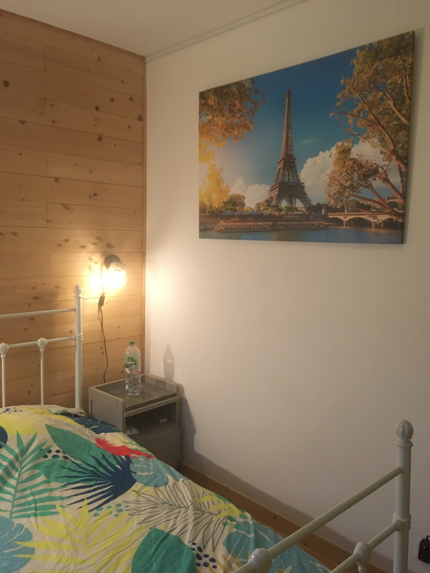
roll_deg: +0.0
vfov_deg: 61.7
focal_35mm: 29
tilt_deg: -8.3
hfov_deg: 48.2
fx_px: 480
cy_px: 286
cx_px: 215
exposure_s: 1/33
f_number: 2.2
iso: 200
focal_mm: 4.15
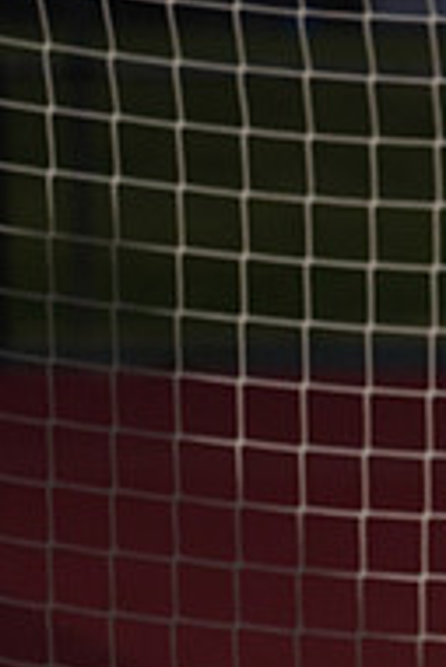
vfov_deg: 2.8
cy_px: 776
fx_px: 13503
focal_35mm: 728
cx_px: 676
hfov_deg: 1.9
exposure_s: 1/200
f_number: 5.6
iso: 320
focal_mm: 238
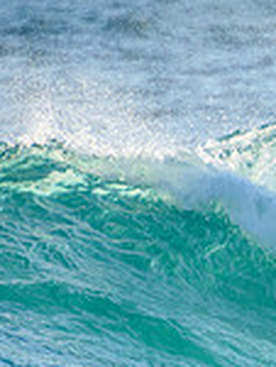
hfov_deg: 0.7
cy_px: 287
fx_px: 24064
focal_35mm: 2270
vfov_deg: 0.9
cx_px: 540
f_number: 5.6
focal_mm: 400
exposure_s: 1/2000
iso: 640
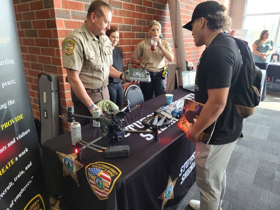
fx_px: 202
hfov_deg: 69.4
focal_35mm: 25
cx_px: 140
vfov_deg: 54.9
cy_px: 105
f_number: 1.8
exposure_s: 1/60
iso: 125
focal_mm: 7
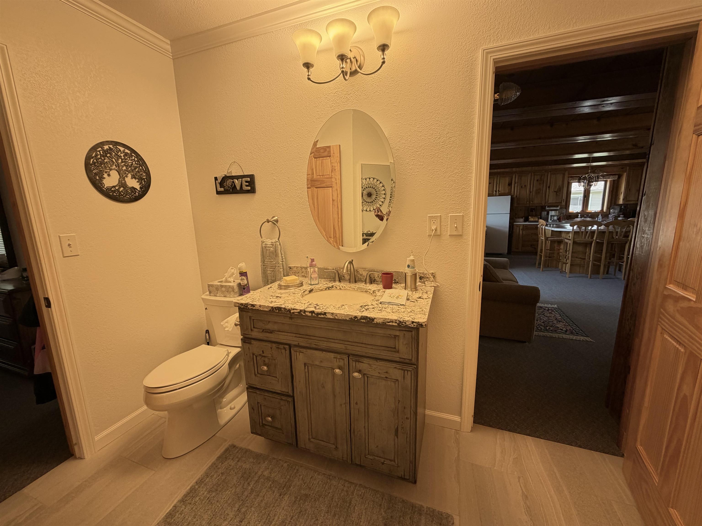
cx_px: 351
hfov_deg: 102.1
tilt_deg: -9.1
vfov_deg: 85.7
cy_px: 263
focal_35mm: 14
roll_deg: +1.1
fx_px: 284
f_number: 2.2
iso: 200
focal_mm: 2.22
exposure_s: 1/60
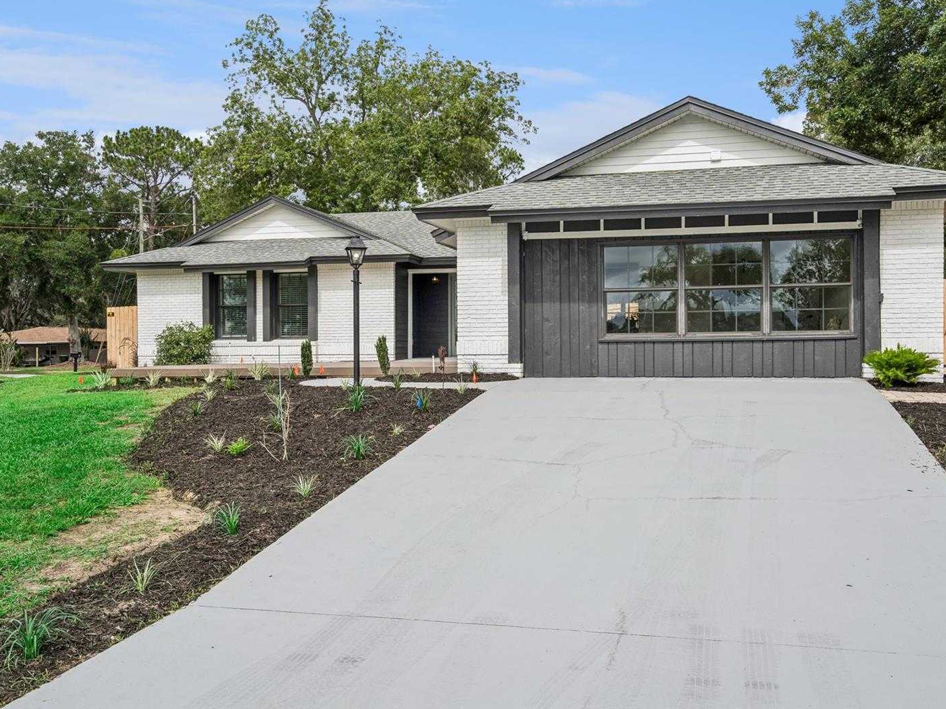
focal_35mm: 32
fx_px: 874
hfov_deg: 56.7
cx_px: 518
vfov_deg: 44.1
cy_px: 354
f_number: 9
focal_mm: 29
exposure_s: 1/800
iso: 400
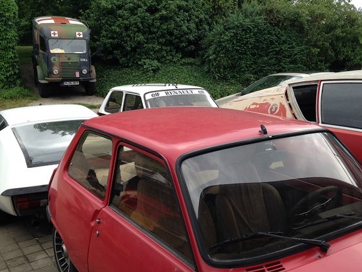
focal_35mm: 42
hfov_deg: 44.8
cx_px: 182
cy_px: 114
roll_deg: +1.5
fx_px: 439
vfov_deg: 34.3
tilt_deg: -8.3
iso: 50
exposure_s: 1/536
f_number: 2.4
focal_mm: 4.12
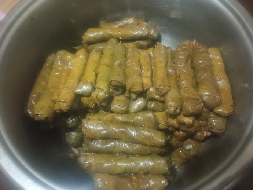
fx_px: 197
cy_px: 95
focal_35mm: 27
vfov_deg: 51.4
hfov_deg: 65.3
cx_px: 126
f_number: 2.2
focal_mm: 3.79
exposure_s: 1/14.3
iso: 3997
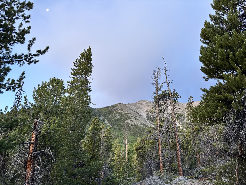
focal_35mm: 26
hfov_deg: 67.3
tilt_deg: +23.1
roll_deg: -5.3
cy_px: 92
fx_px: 185
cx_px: 123
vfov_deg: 53.1
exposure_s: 1/96
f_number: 1.6
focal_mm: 5.96
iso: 125
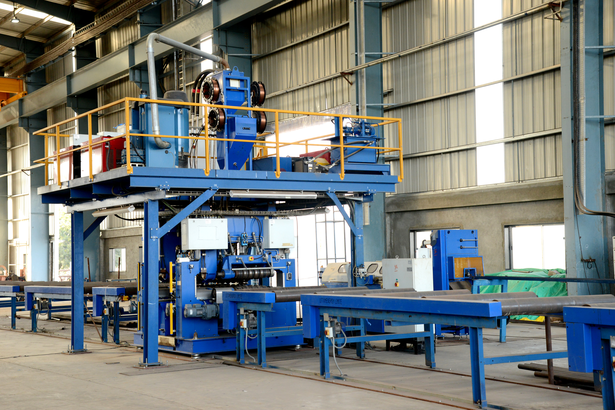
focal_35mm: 55
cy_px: 205
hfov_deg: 36.2
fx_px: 940
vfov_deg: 24.6
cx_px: 308
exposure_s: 1/125
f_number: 6.3
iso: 1250
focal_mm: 55
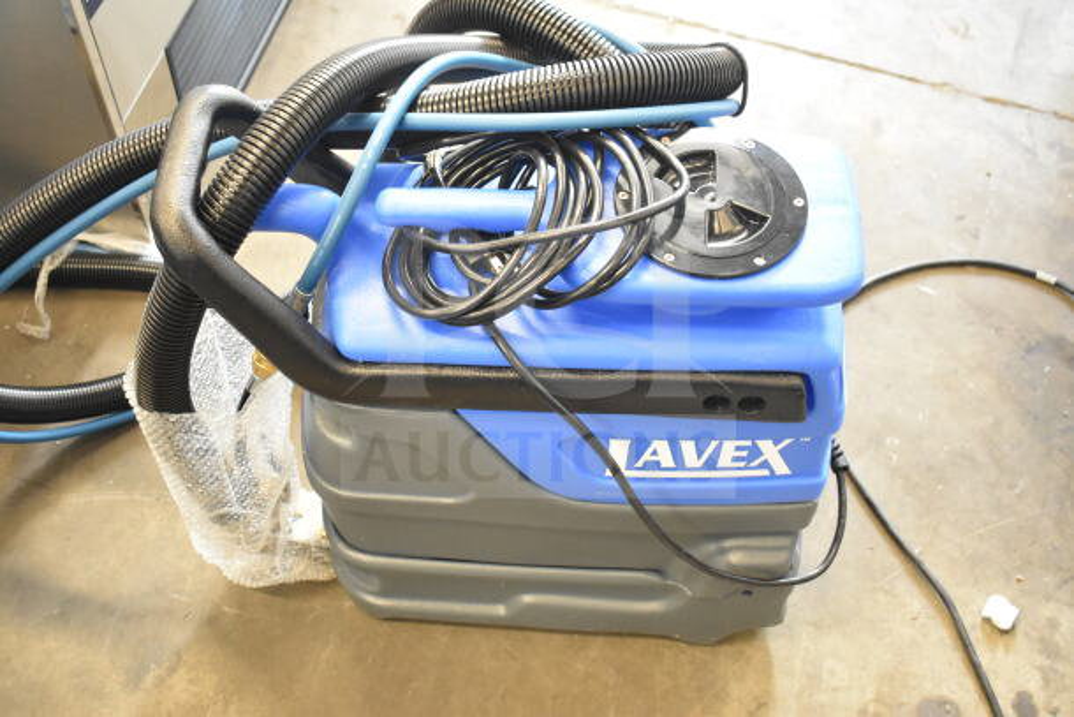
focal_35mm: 40
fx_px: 1208
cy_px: 358
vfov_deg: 33.0
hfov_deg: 47.9
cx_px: 537
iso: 4000
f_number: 4
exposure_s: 1/40
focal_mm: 27
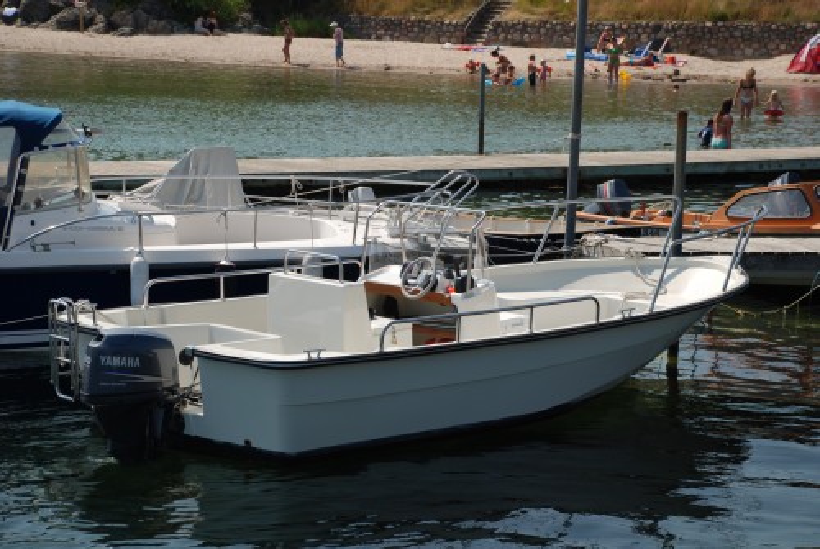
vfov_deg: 13.9
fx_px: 2258
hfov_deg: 20.6
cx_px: 410
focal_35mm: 99
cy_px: 274
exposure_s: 1/500
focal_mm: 66
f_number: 5.6
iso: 110
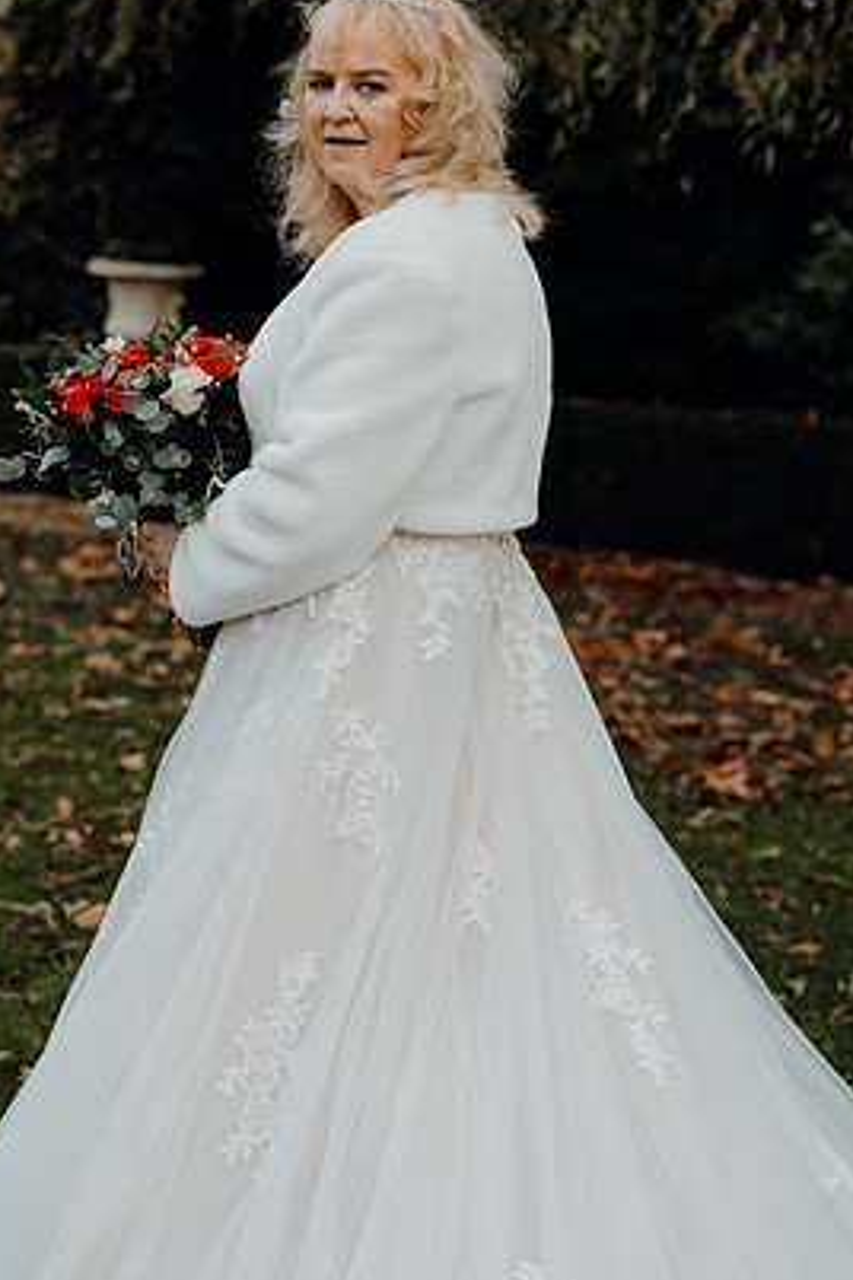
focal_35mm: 75
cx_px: 395
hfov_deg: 18.2
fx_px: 2665
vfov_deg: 27.0
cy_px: 570
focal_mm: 67
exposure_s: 1/250
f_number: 3.5
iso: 800
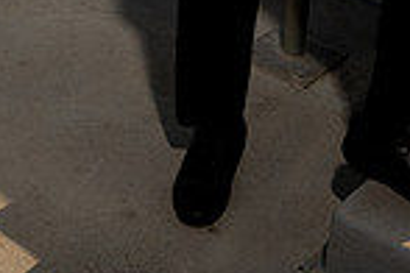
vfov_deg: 12.5
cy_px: -326
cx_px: 318
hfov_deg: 21.9
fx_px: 1048
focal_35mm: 92
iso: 100
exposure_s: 1/250
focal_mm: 30
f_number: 8
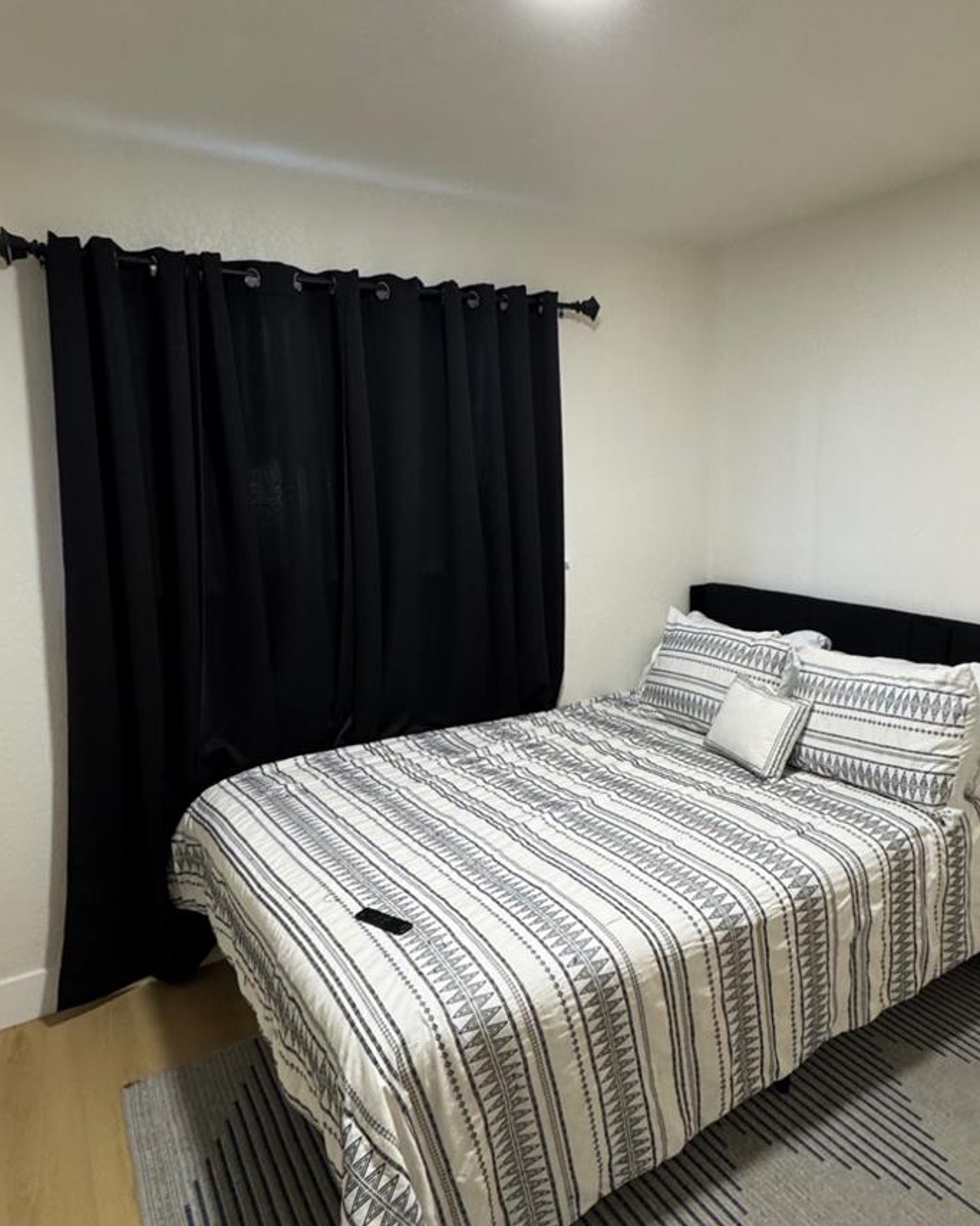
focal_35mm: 24
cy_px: 637
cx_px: 639
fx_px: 870
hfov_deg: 57.7
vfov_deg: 70.3
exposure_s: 1/60
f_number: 2.2
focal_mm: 2.22
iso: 250
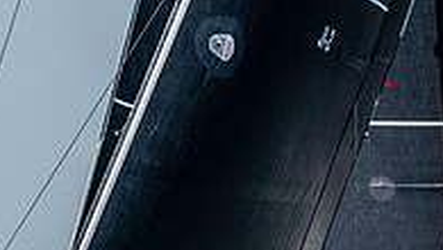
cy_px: 399
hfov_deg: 1.5
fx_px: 16797
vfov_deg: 0.9
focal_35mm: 1429
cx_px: 166
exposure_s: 1/1600
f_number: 5.6
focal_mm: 300
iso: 320
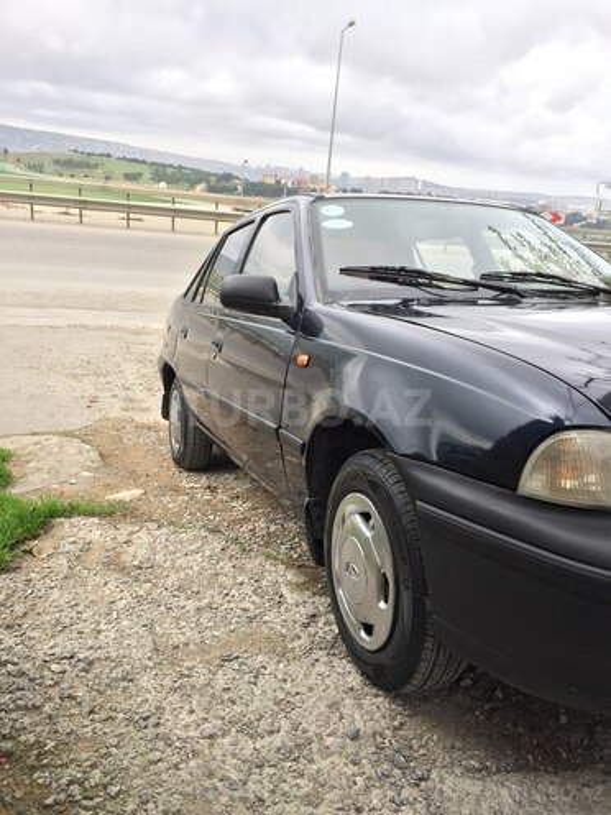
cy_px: 408
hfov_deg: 48.2
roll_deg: -4.6
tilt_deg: -18.4
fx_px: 682
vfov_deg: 61.7
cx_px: 306
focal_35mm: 29
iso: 32
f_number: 2.2
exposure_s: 1/284
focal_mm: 4.15
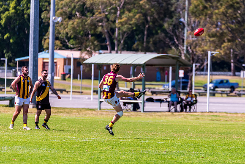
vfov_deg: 3.4
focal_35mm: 408
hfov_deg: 5.1
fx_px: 2774
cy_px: 97
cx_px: 137
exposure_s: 1/2500
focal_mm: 320
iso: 800
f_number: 5.6
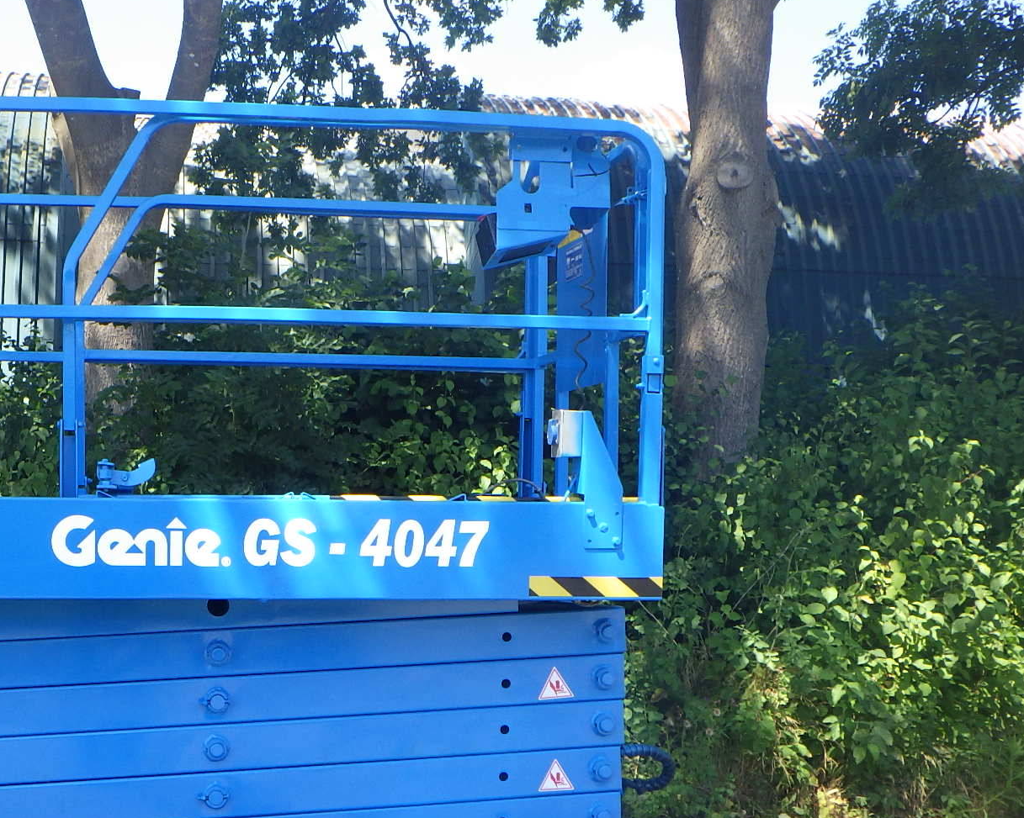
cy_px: 586
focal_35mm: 46
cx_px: 262
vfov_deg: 32.3
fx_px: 1394
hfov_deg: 39.3
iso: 125
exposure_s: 1/200
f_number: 4.2
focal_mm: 5
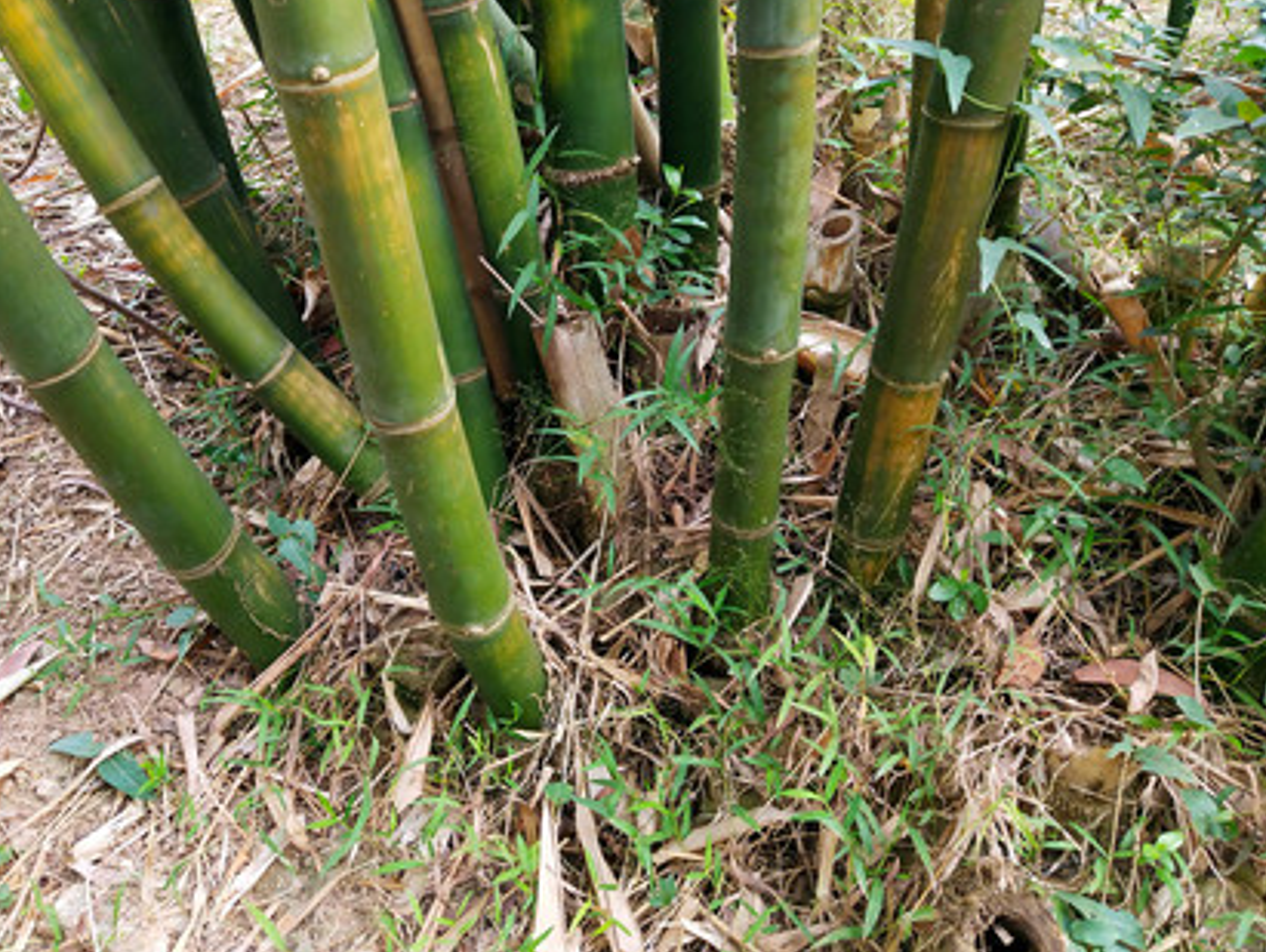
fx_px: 1281
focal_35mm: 35
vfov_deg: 40.7
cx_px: 551
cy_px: 410
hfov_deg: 52.4
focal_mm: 3.95
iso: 187
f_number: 1.8
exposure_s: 1/50
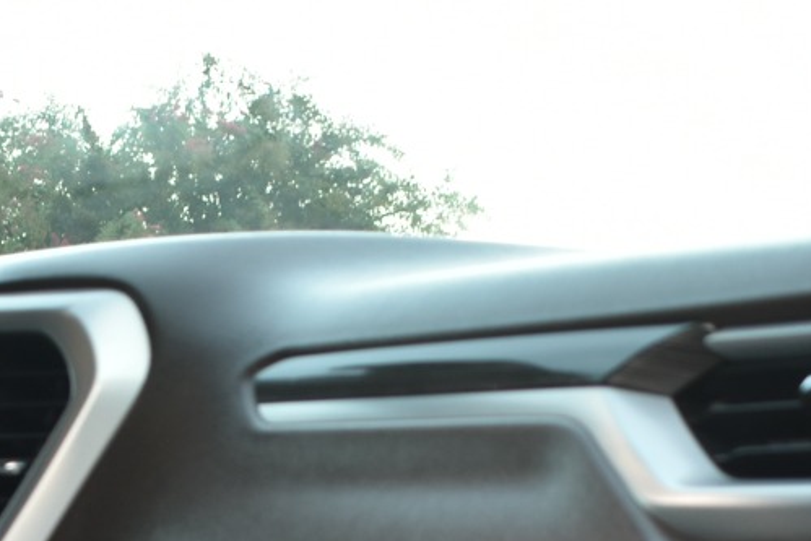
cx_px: 184
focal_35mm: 107
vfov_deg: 12.1
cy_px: 850
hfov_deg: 18.9
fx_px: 2411
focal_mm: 22
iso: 400
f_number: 4
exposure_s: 1/60
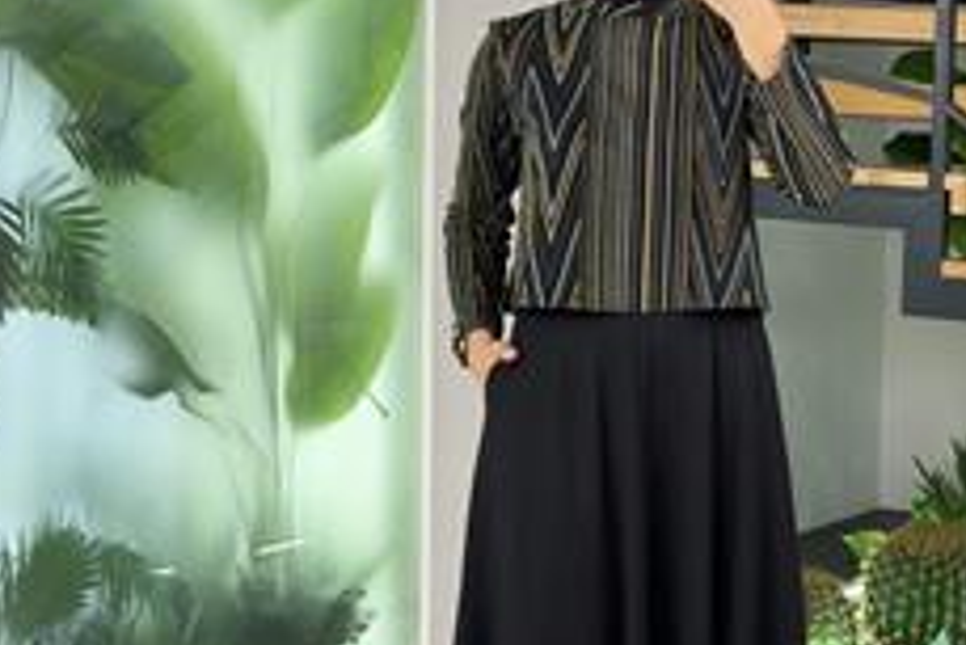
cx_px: 620
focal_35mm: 90
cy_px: 280
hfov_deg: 22.5
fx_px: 2416
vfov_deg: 15.2
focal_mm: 6.76
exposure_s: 1/176
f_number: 1.78
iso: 80
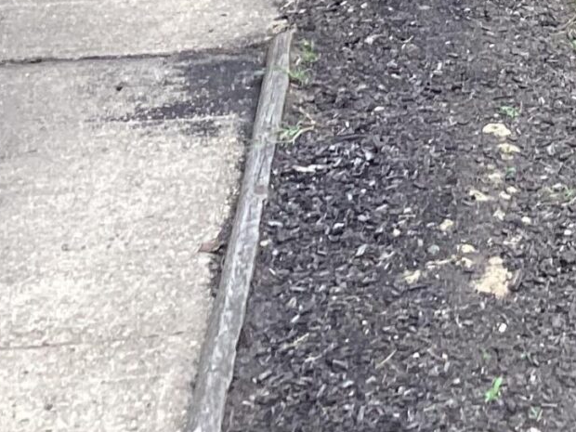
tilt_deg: -6.3
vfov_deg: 10.6
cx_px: 759
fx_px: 2130
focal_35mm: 128
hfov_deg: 14.7
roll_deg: +0.7
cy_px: -443
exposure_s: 1/120
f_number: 2.4
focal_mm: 3.3
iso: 50
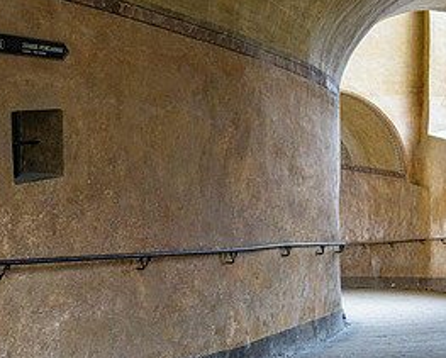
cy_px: 140
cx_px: 357
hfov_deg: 26.6
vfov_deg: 21.9
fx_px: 925
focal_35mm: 70
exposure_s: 1/60
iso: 4000
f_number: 5
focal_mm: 32
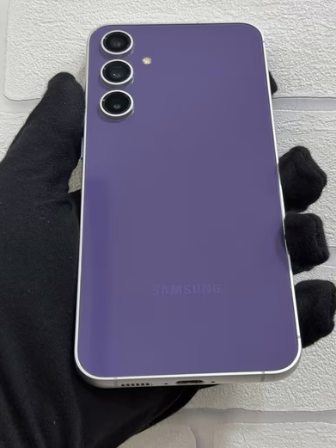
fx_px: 763
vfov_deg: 32.6
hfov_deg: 24.8
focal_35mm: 59
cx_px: 195
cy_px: 187
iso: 64
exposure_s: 1/50
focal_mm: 6.76
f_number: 1.78
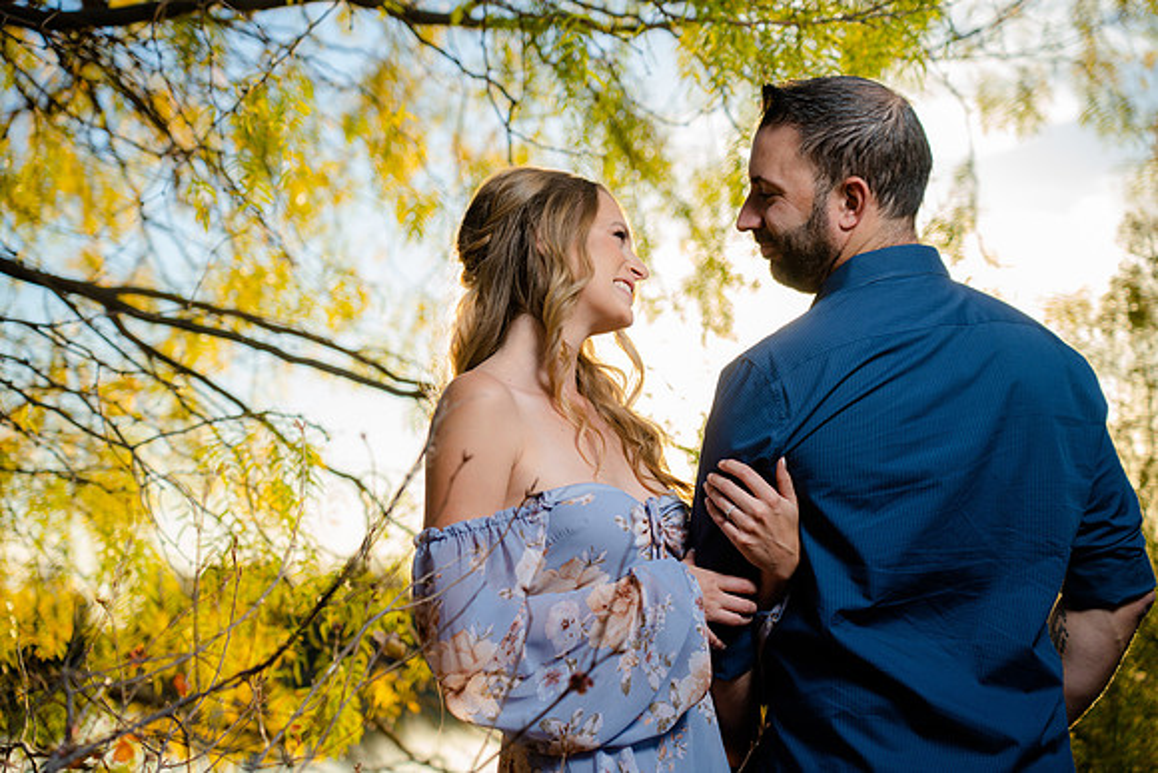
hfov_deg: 26.3
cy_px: 386
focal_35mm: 77
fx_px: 2477
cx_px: 579
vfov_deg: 17.7
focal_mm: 77
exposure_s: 1/250
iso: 50
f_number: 4
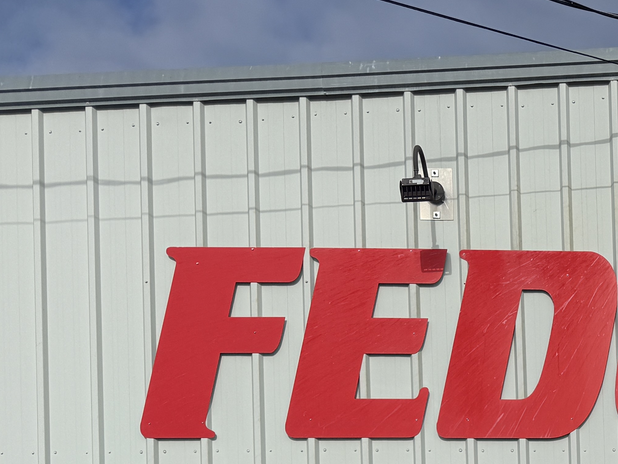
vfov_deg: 19.9
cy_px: 597
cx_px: 775
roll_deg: +1.0
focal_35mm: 68
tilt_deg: +0.1
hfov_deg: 25.2
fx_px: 1214
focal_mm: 6.76
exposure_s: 1/8130
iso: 80
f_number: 1.78
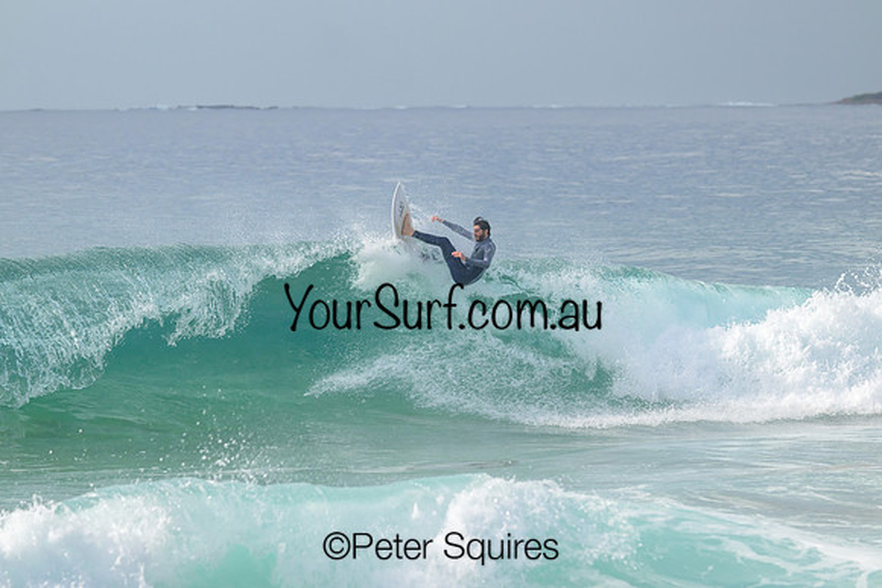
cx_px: 441
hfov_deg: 5.4
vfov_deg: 3.6
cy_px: 294
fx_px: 9312
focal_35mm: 380
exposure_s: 1/2000
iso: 800
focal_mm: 380
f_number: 10
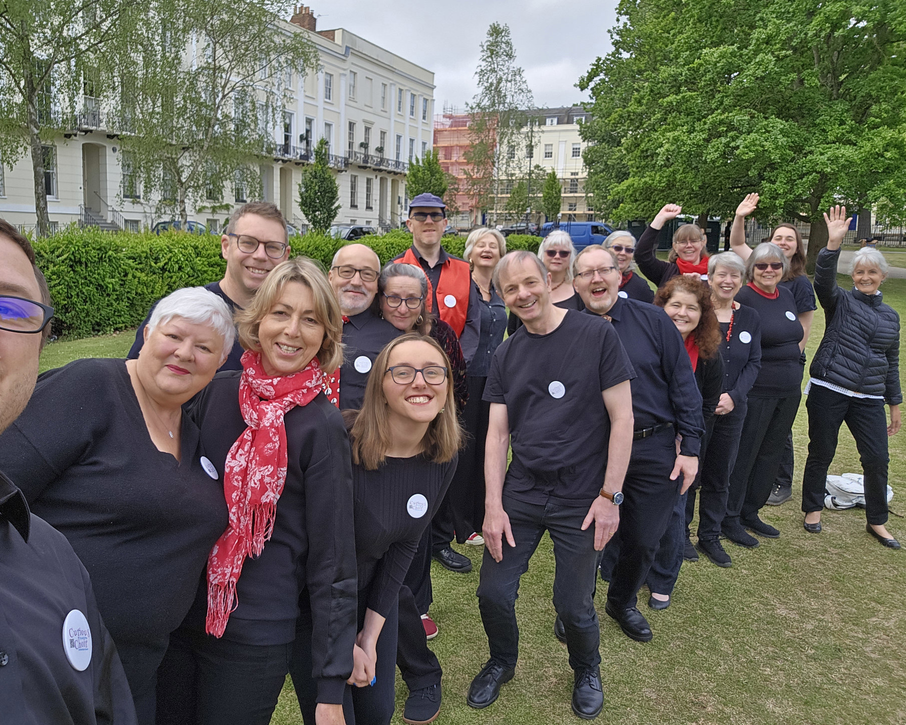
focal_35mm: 27
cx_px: 412
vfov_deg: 53.2
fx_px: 724
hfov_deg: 64.0
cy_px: 355
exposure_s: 1/243
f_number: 2.2
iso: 25
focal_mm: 3.3
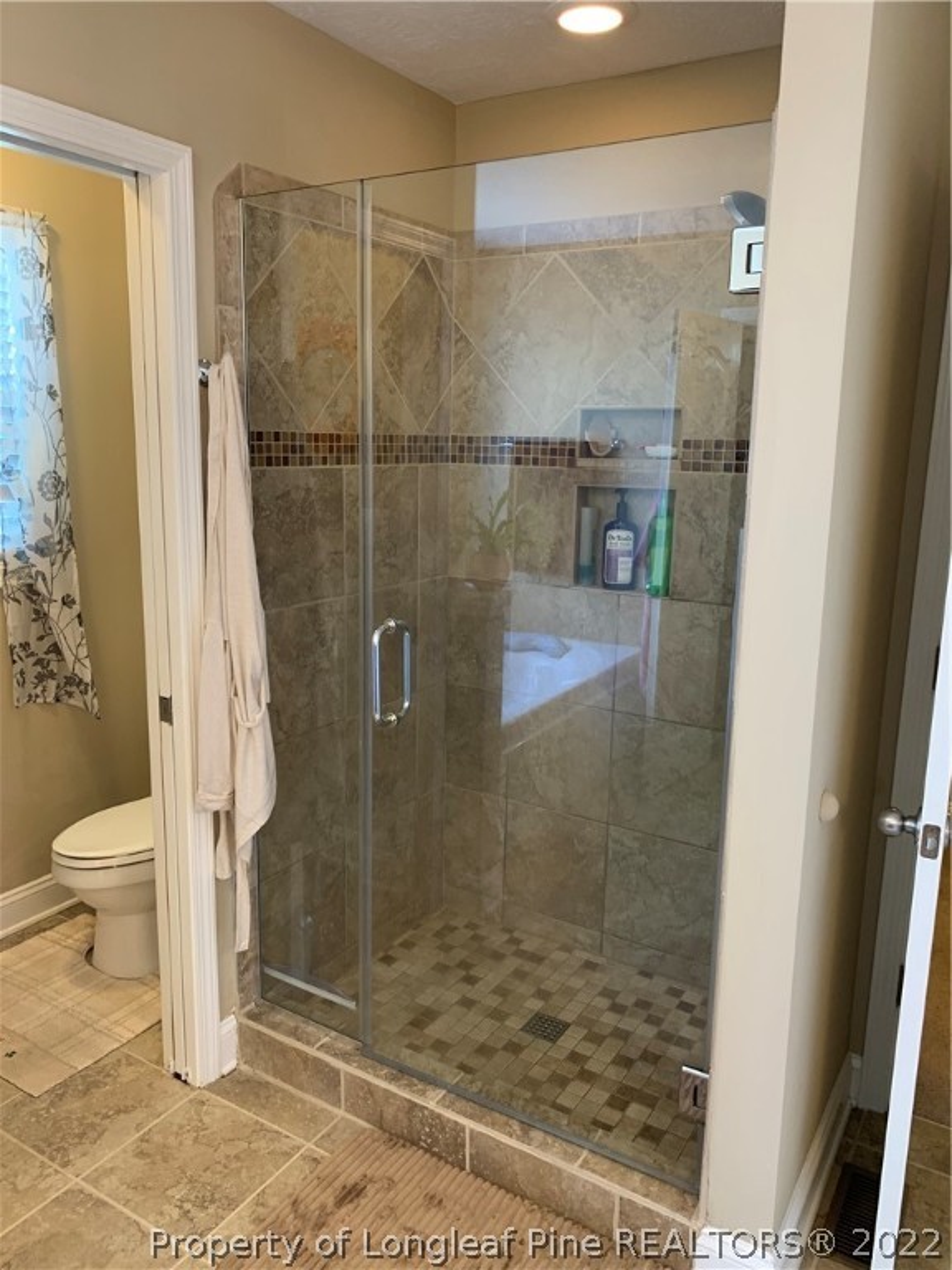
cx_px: 476
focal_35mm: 26
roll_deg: -0.8
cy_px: 635
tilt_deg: -10.6
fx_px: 953
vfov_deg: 67.3
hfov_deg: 53.1
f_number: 1.8
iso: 160
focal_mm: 4.25
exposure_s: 1/60
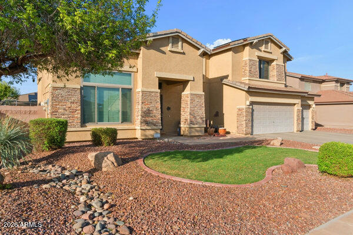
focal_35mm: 22
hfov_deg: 77.3
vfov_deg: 56.1
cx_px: 176
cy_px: 118
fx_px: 221
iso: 100
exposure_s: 1/250
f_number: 8
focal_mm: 15
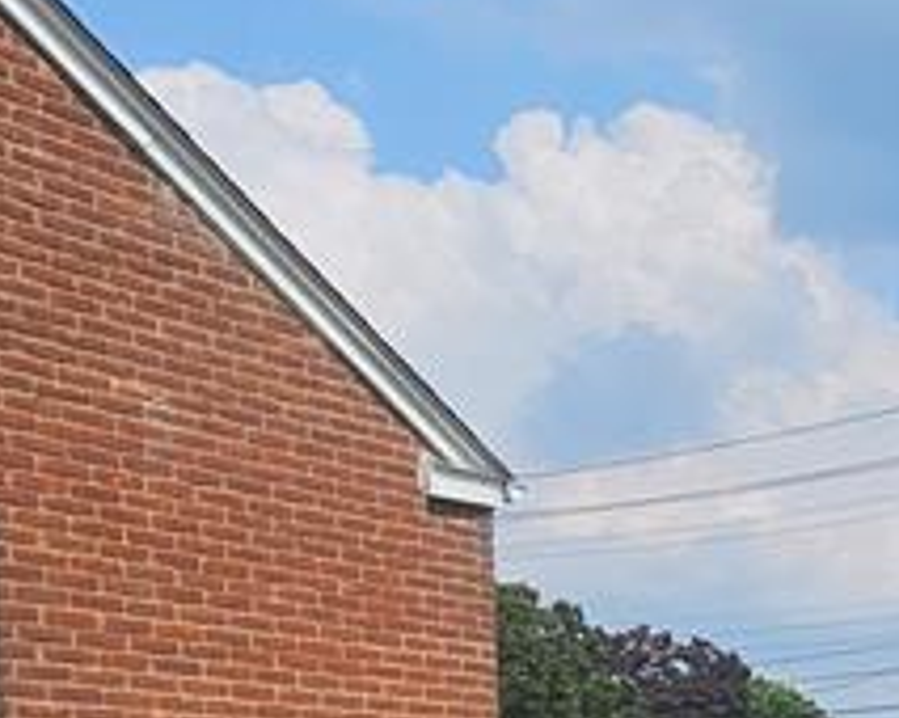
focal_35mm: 61
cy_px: 963
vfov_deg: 22.1
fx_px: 1622
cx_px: 1456
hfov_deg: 23.0
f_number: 2.2
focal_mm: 2.2
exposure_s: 1/3418
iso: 50
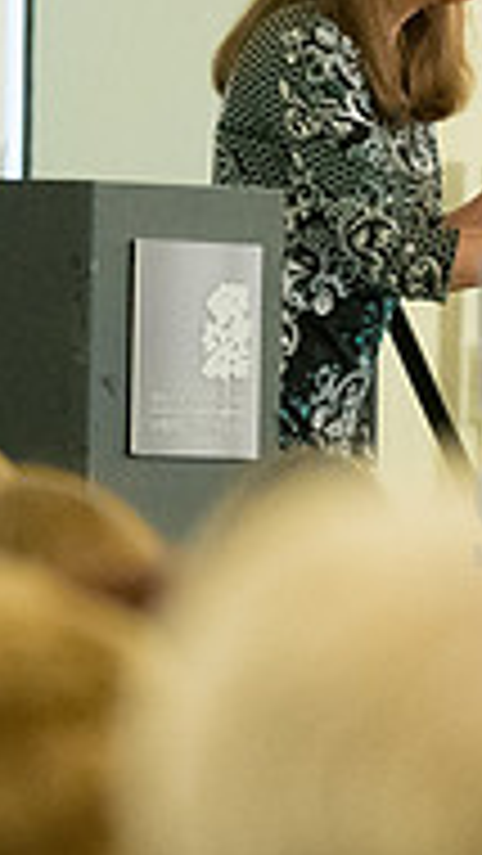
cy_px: 414
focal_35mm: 960
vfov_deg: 2.2
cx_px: 613
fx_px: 21793
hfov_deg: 1.3
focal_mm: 200
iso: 3200
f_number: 4.5
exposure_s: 1/400
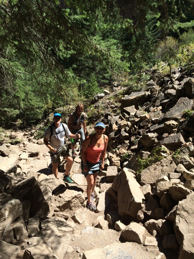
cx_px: 97
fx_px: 217
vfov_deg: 61.7
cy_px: 130
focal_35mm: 29
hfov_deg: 48.2
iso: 32
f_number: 2.2
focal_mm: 4.15
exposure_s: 1/1244
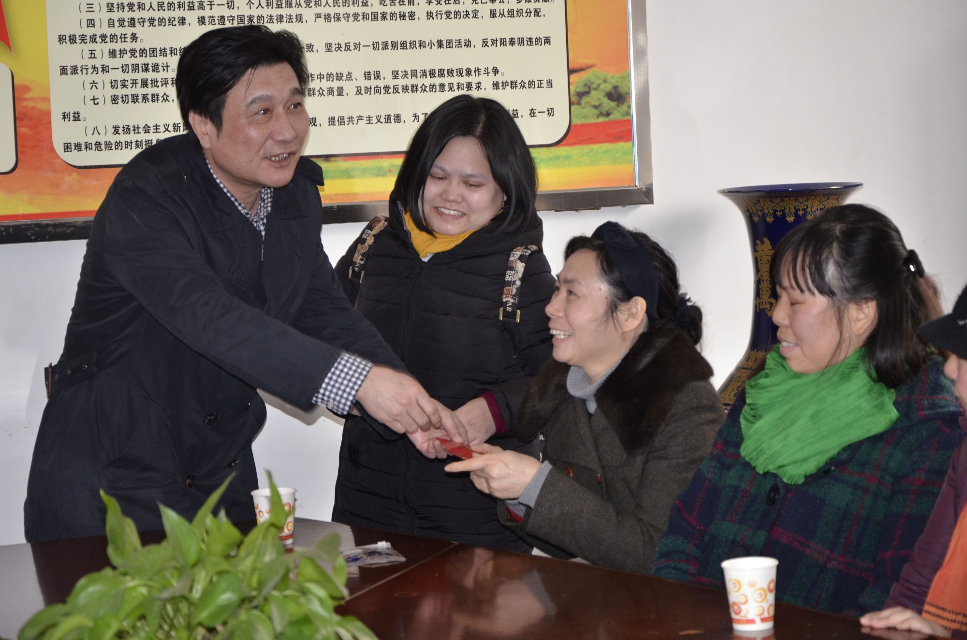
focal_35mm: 99
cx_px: 484
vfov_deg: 13.8
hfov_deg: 20.7
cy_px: 320
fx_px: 2653
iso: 800
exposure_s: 1/60
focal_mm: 66
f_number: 5.3
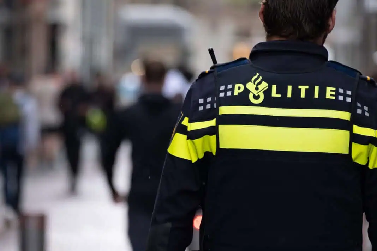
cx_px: 188
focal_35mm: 450
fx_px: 4712
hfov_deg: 4.6
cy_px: 126
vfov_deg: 3.1
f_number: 6.4
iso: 5000
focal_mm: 300
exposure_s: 1/800
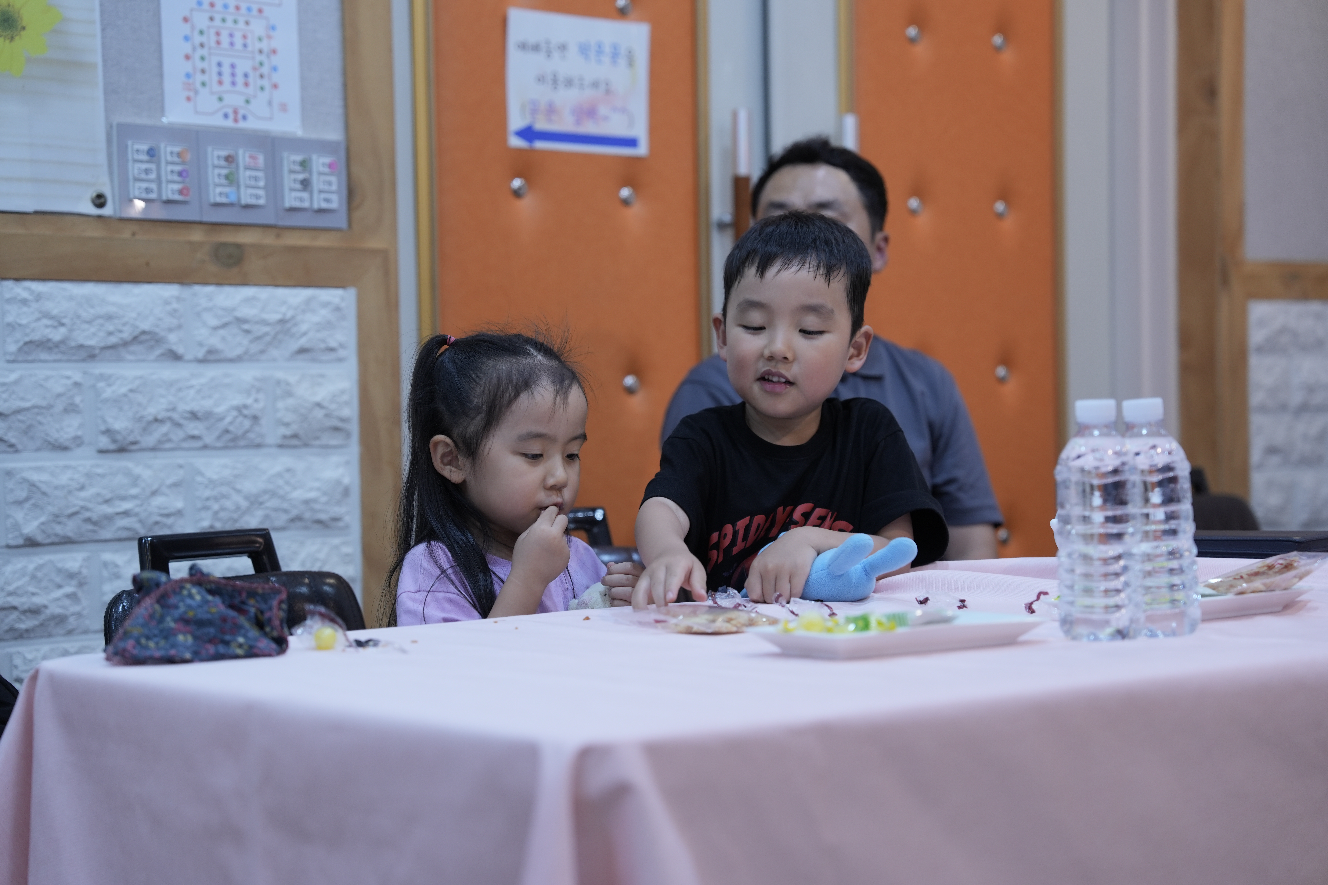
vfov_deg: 19.5
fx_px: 2582
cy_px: 442
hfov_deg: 28.8
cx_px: 664
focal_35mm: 70
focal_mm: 70
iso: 400
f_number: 2.8
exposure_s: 1/100
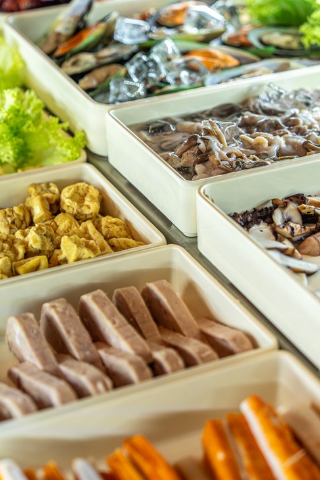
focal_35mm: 101
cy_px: 181
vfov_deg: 20.2
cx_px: 143
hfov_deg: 13.5
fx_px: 1347
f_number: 2.8
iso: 100
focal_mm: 70
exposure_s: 1/80
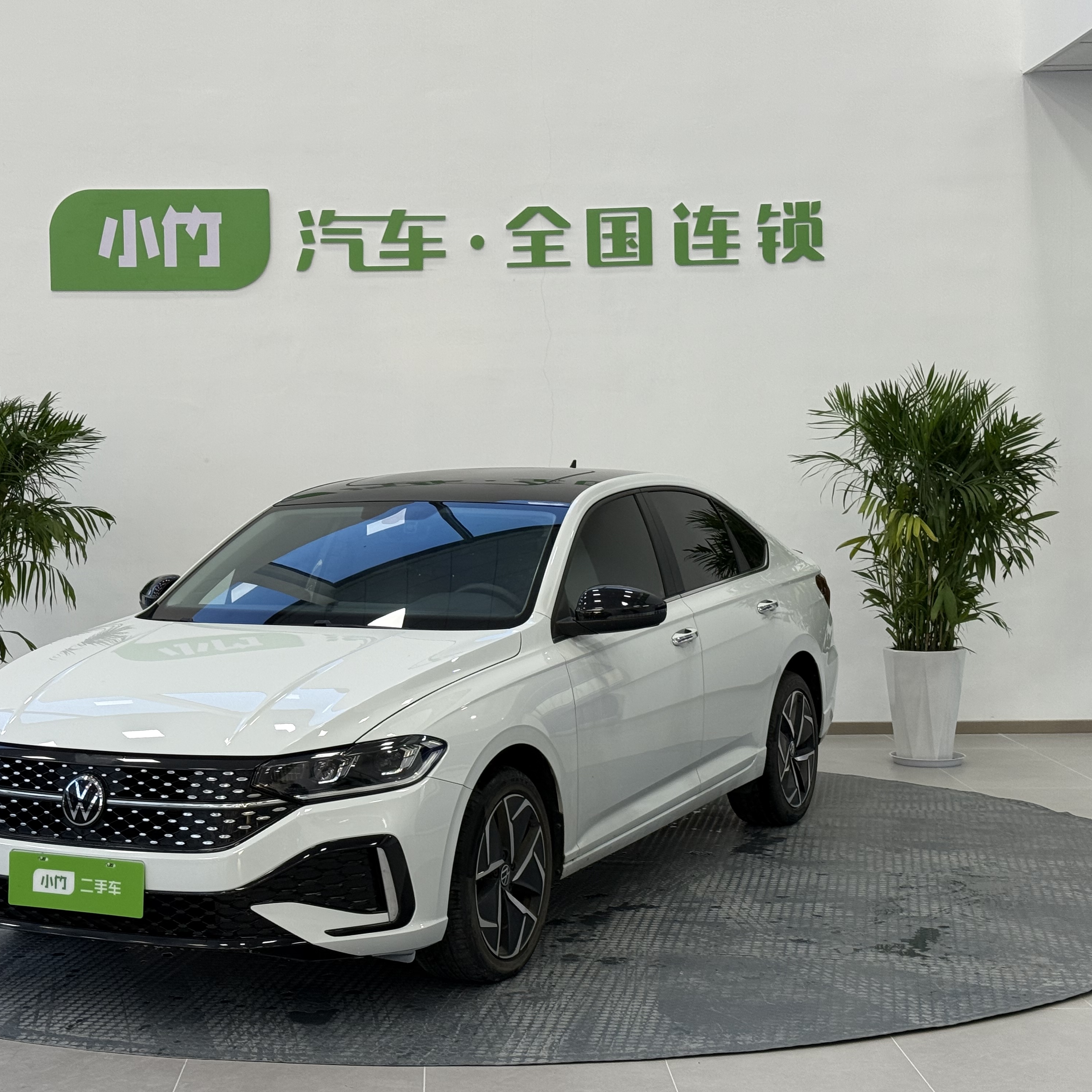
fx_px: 2034
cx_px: 449
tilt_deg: -2.2
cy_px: 549
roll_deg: +0.1
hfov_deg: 30.0
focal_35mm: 57
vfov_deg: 30.0
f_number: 1.78
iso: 80
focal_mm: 6.76
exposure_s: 1/100
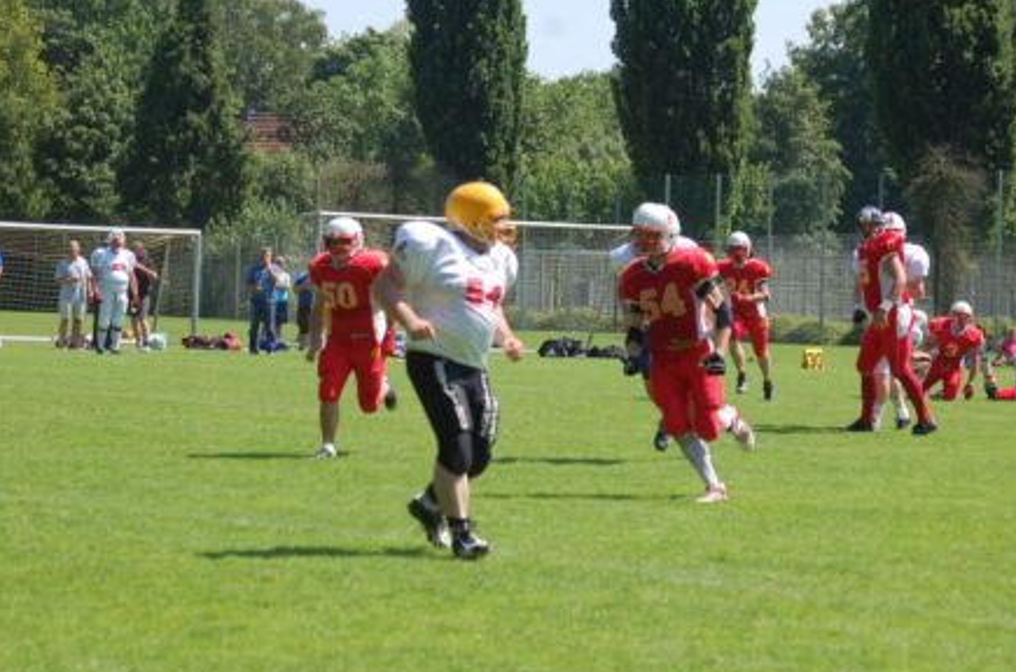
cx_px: 523
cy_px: 343
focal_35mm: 156
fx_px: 4393
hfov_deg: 13.2
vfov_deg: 8.8
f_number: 6.3
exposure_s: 1/640
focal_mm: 100
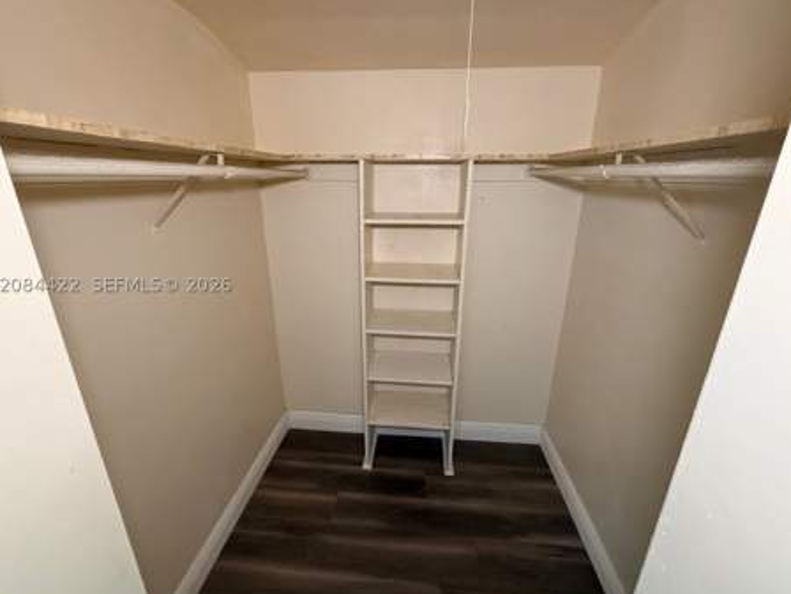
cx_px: 394
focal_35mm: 15
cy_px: 285
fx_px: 343
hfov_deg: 98.2
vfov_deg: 81.7
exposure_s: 1/60
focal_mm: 2.22
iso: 500
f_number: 2.2
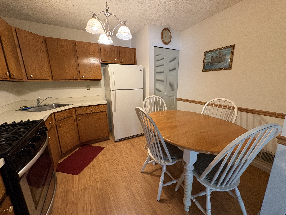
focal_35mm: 14
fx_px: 116
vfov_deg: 85.7
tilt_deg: -13.1
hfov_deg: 102.1
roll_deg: +1.1
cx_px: 143
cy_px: 108
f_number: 2.2
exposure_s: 1/60
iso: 320
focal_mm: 2.22
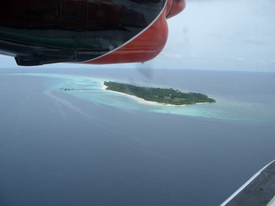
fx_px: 262
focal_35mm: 33
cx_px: 138
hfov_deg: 55.4
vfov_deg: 42.9
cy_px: 103
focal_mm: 7.1
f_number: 4.5
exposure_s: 1/640
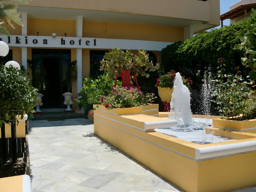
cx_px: 128
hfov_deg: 52.6
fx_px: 259
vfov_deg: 40.7
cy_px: 96
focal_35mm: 35
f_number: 7.8
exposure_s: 1/320
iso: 64
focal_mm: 6.3
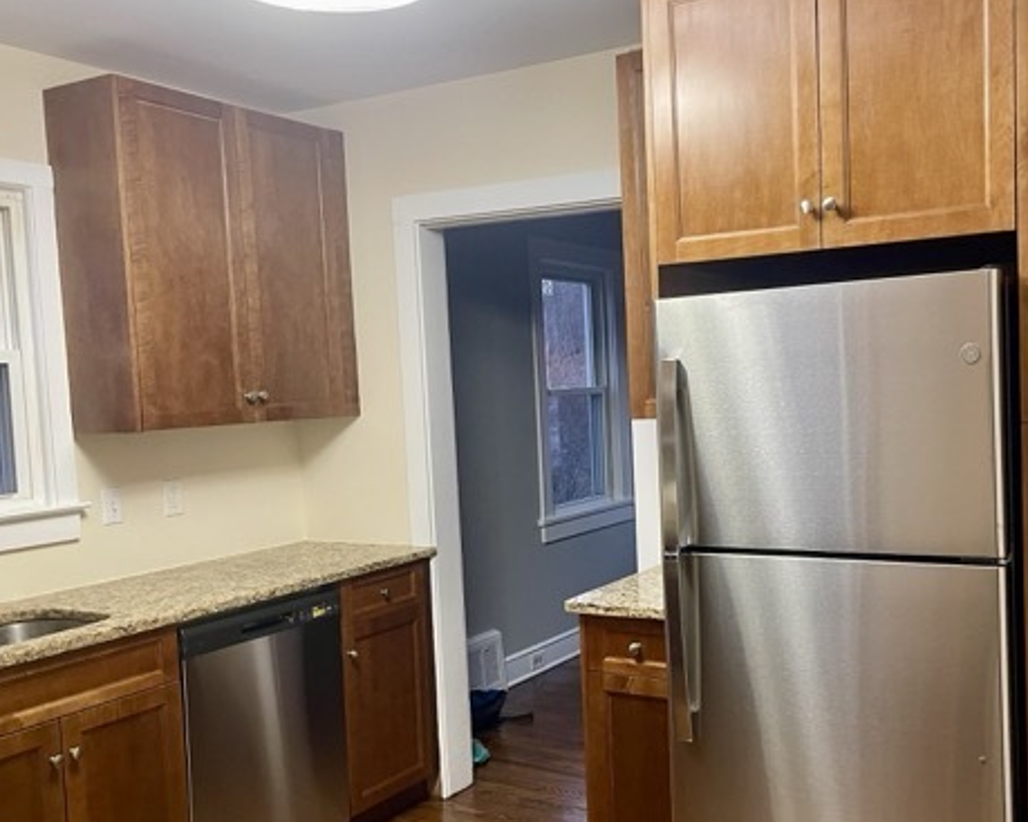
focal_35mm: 34
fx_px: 1034
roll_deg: +2.5
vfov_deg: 43.3
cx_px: 620
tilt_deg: -4.5
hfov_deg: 52.5
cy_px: 446
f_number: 1.6
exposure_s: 1/60
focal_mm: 5.1
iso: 400
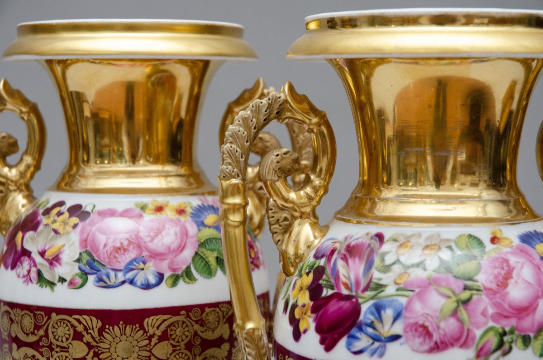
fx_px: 1581
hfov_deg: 19.5
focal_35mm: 105
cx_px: 272
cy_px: 180
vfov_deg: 13.0
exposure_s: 1/125
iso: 200
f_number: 8
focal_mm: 70
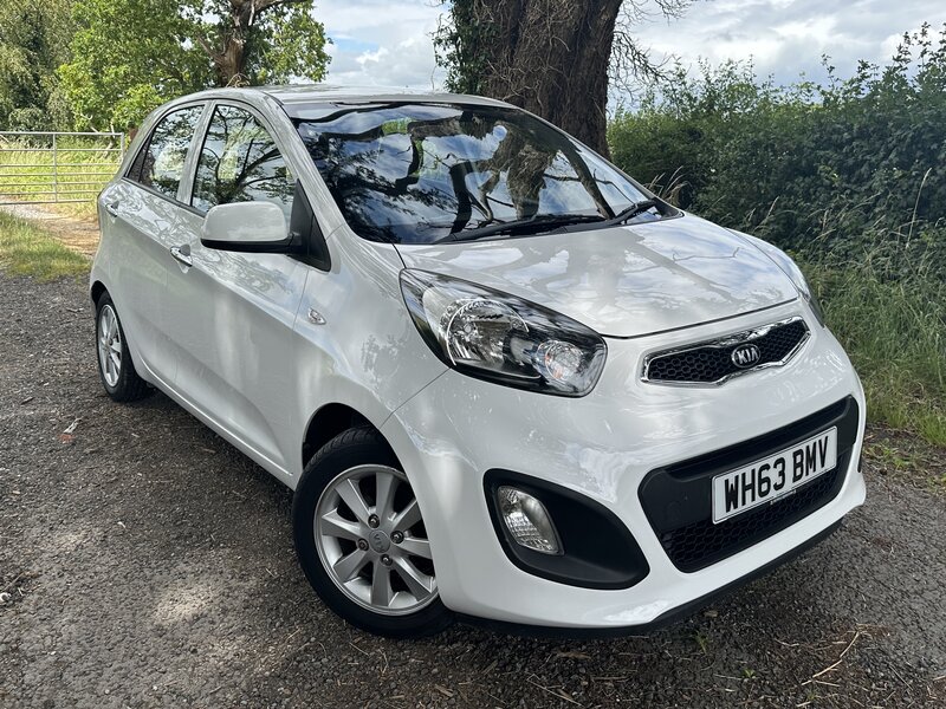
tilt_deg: -12.3
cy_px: 354
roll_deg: -0.6
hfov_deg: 71.6
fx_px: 656
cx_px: 473
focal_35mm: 24
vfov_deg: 56.8
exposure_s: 1/2203
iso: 80
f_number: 1.78
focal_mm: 6.86
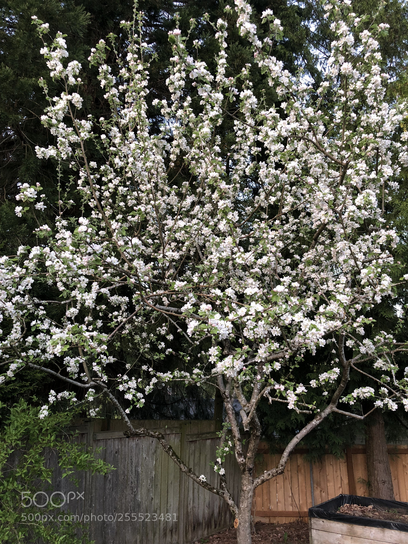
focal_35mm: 28
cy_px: 272
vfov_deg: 63.4
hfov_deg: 49.7
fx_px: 440
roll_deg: -0.5
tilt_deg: +16.1
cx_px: 204
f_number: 1.8
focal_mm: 4
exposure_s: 1/20
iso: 40
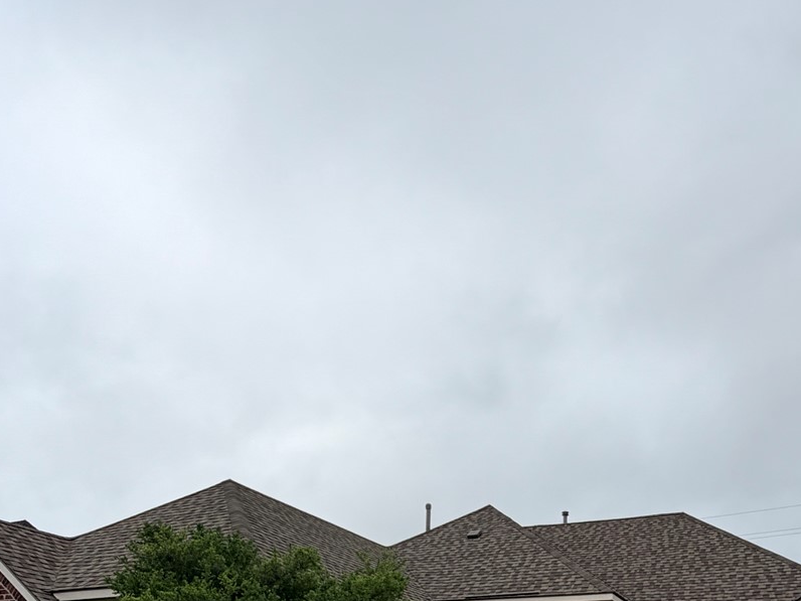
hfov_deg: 51.3
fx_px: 833
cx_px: 442
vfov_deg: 34.5
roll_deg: -2.2
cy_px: 652
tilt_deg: +6.5
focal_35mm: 36
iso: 32
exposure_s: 1/770
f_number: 2.2
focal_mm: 2.22
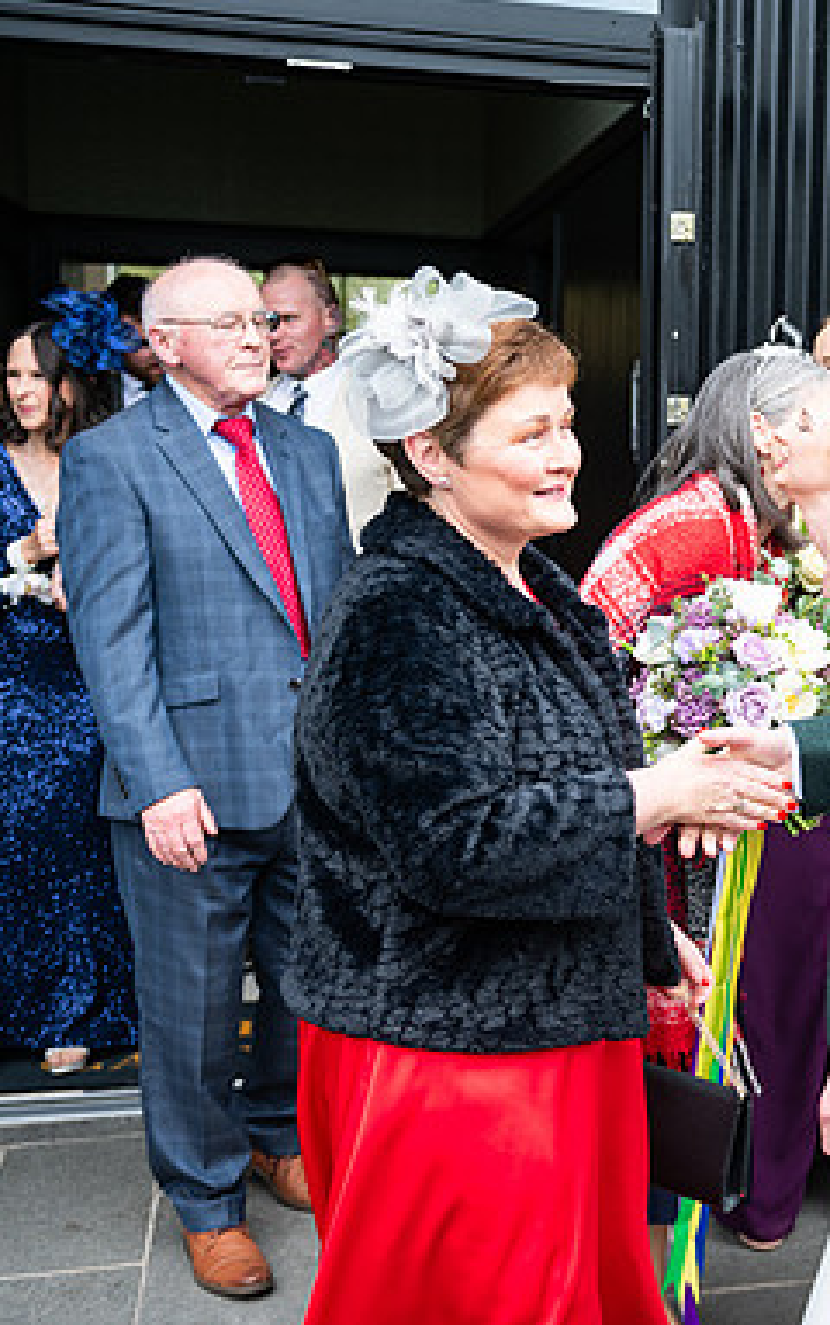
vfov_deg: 37.5
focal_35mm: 54
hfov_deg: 22.8
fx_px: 1951
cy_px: 662
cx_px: 892
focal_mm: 35
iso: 160
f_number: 3.5
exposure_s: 1/200
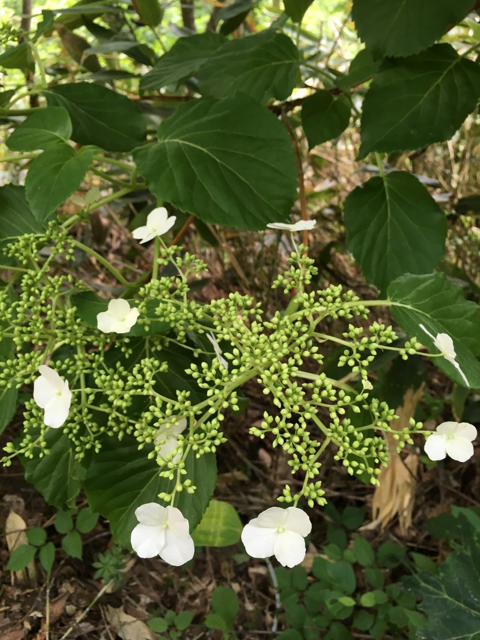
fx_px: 536
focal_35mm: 29
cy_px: 320
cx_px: 240
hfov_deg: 48.2
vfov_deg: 61.7
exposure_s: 1/40
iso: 25
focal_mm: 4.15
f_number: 2.2
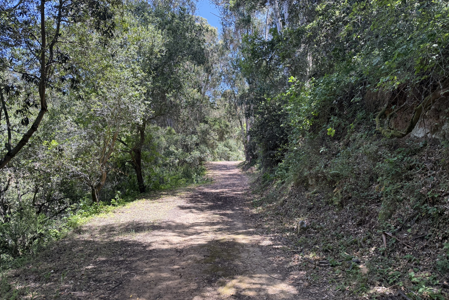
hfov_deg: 71.5
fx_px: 312
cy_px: 167
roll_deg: +0.5
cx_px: 224
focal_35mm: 25
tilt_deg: +2.3
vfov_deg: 51.2
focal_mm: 6.76
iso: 100
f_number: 1.78
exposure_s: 1/575
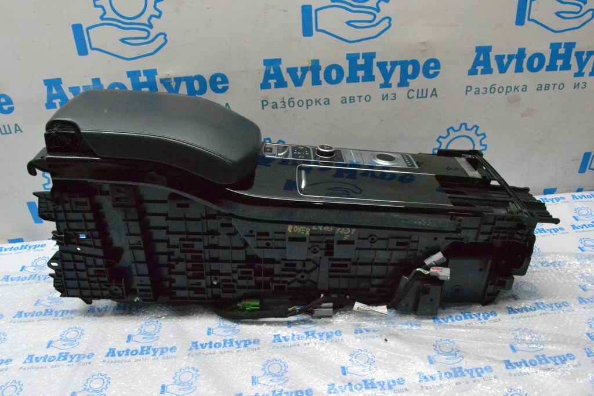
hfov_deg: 67.4
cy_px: 198
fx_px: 446
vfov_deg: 47.9
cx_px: 297
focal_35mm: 27
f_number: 11
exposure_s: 1/160
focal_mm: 18
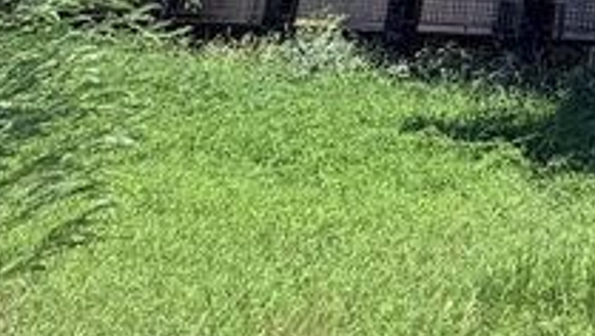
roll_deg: -0.7
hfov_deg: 24.2
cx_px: 874
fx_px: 1105
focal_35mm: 70
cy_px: -461
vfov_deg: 13.1
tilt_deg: +21.8
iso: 32
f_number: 2.2
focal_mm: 2.22
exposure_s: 1/770
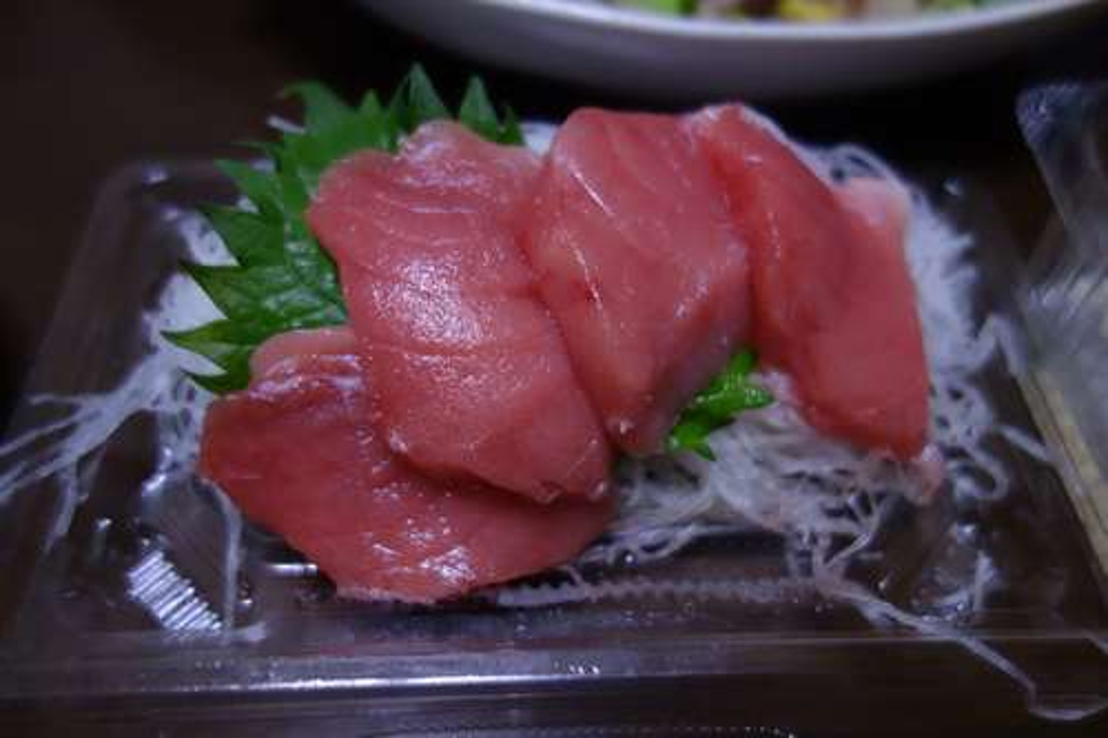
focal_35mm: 28
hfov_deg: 65.5
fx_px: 861
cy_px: 369
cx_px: 554
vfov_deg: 46.4
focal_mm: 10.4
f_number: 1.8
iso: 800
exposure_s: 1/80
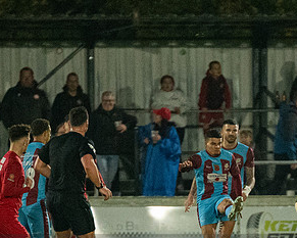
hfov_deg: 1.8
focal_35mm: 1074
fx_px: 9444
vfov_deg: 1.4
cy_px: 217
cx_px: 206
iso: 8000
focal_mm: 300
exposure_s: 1/1000
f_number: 2.8
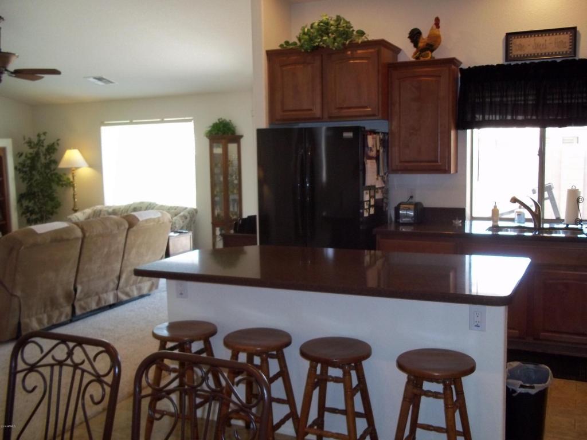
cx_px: 294
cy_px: 220
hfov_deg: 51.4
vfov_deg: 39.7
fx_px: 610
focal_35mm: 36
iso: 160
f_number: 3.1
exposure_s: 1/30
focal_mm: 6.5
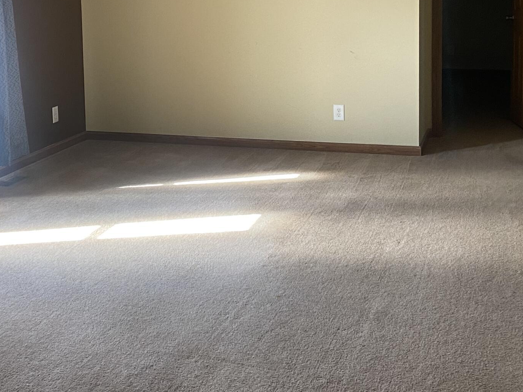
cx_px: 211
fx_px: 861
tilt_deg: -6.9
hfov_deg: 33.7
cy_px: 58
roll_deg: +1.4
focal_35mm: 57
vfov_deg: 25.1
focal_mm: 4.25
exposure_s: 1/74
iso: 125
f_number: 1.8
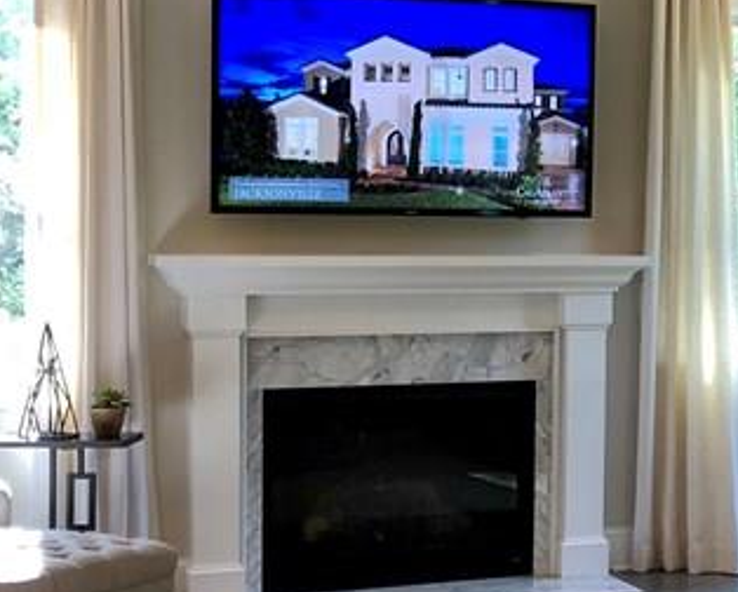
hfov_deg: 20.4
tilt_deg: -2.6
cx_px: 825
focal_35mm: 89
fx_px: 1946
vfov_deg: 17.3
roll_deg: -1.0
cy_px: 324
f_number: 1.8
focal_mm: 3.99
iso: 25
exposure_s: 1/30
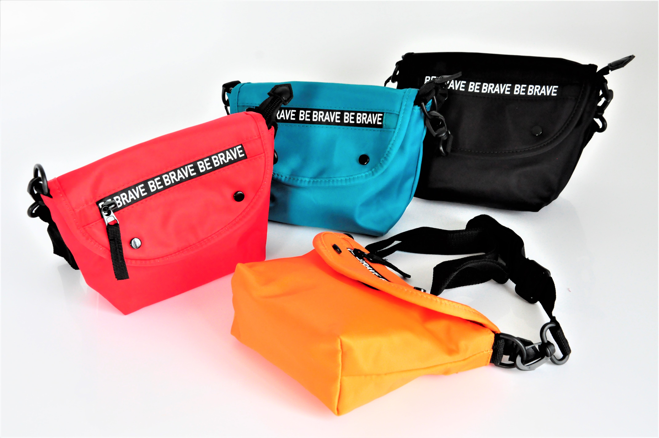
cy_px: 219
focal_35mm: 48
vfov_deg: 28.0
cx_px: 330
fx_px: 878
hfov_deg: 41.2
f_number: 8
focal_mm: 32
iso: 1800
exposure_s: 1/90
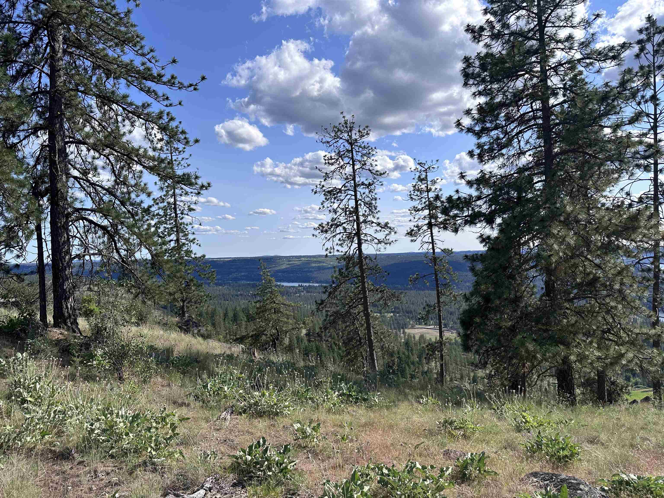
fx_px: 460
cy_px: 249
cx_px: 332
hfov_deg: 71.6
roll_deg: +2.1
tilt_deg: +0.0
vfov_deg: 56.8
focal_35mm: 24
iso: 80
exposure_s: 1/5263
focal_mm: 6.86
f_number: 1.78
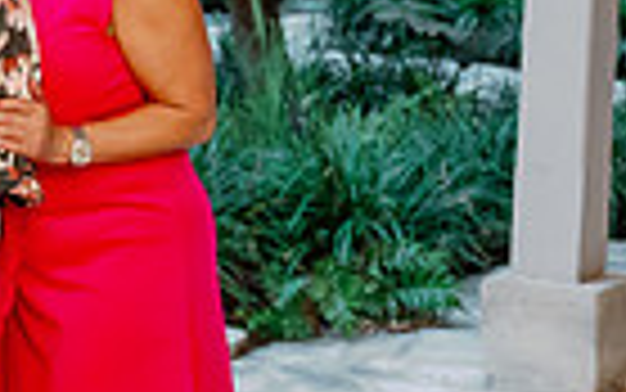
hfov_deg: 14.4
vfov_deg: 9.8
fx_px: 2287
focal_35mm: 134
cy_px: 164
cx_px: -360
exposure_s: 1/100
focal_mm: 31.5
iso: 1600
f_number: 2.8
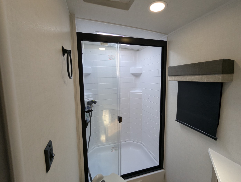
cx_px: 120
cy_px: 91
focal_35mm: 16
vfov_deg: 78.2
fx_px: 112
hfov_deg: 94.4
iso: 90
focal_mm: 2.35
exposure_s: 1/283
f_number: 2.2
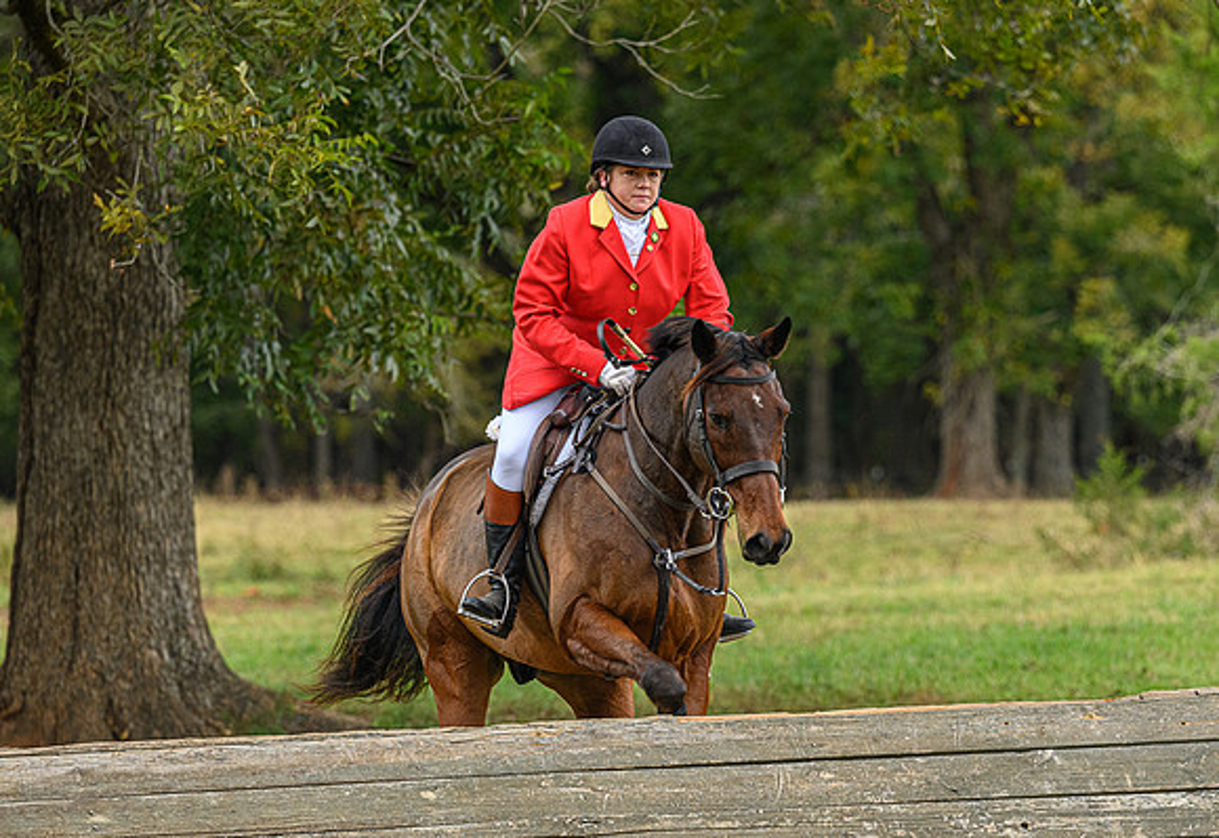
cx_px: 680
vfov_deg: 6.4
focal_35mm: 219
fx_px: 7495
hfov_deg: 9.3
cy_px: 435
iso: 800
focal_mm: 155
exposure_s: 1/640
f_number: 3.5
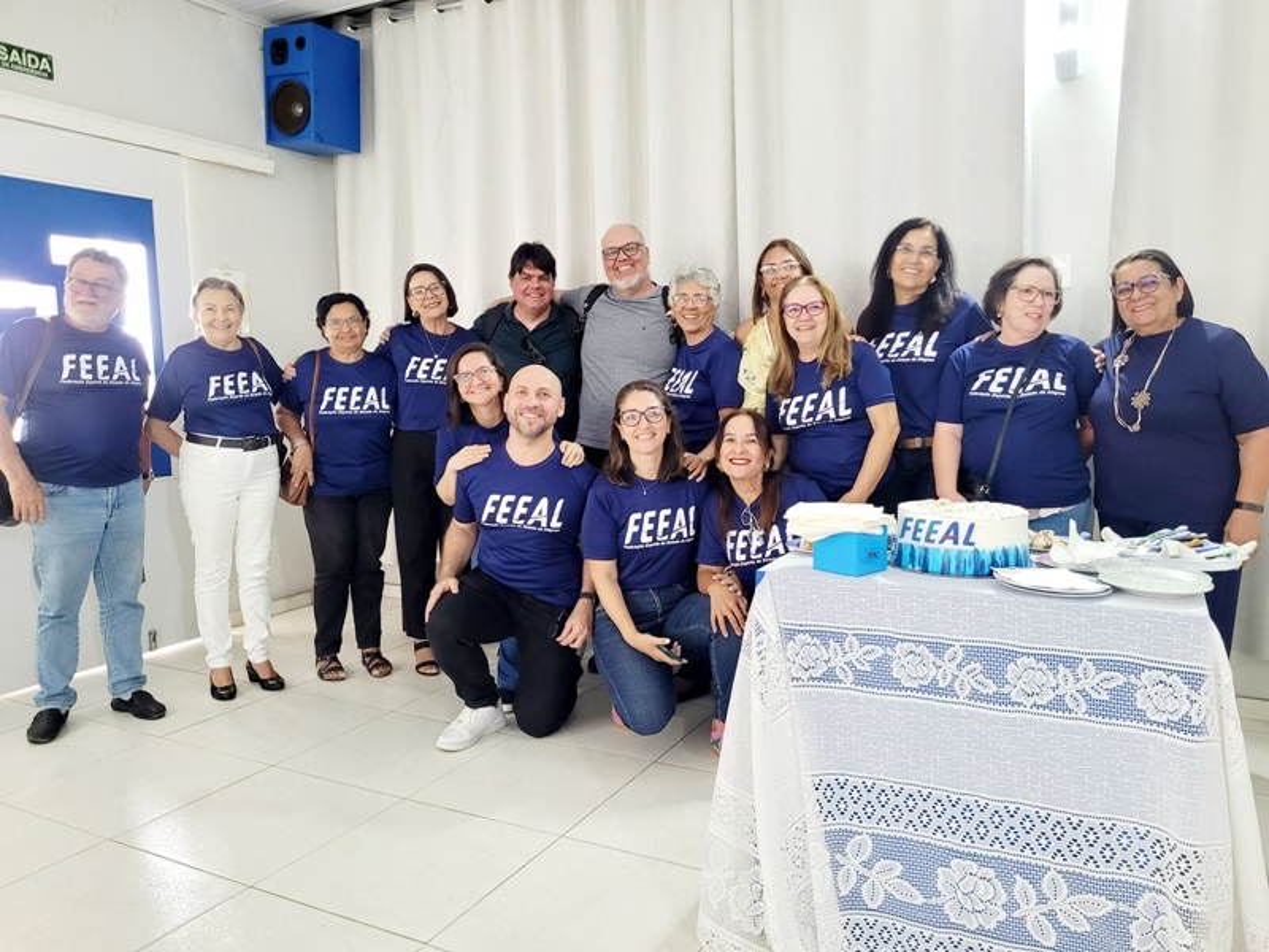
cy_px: 476
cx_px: 634
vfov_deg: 53.1
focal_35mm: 26
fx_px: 953
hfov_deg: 67.3
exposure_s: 1/40
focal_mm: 5.4
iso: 400
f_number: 1.8
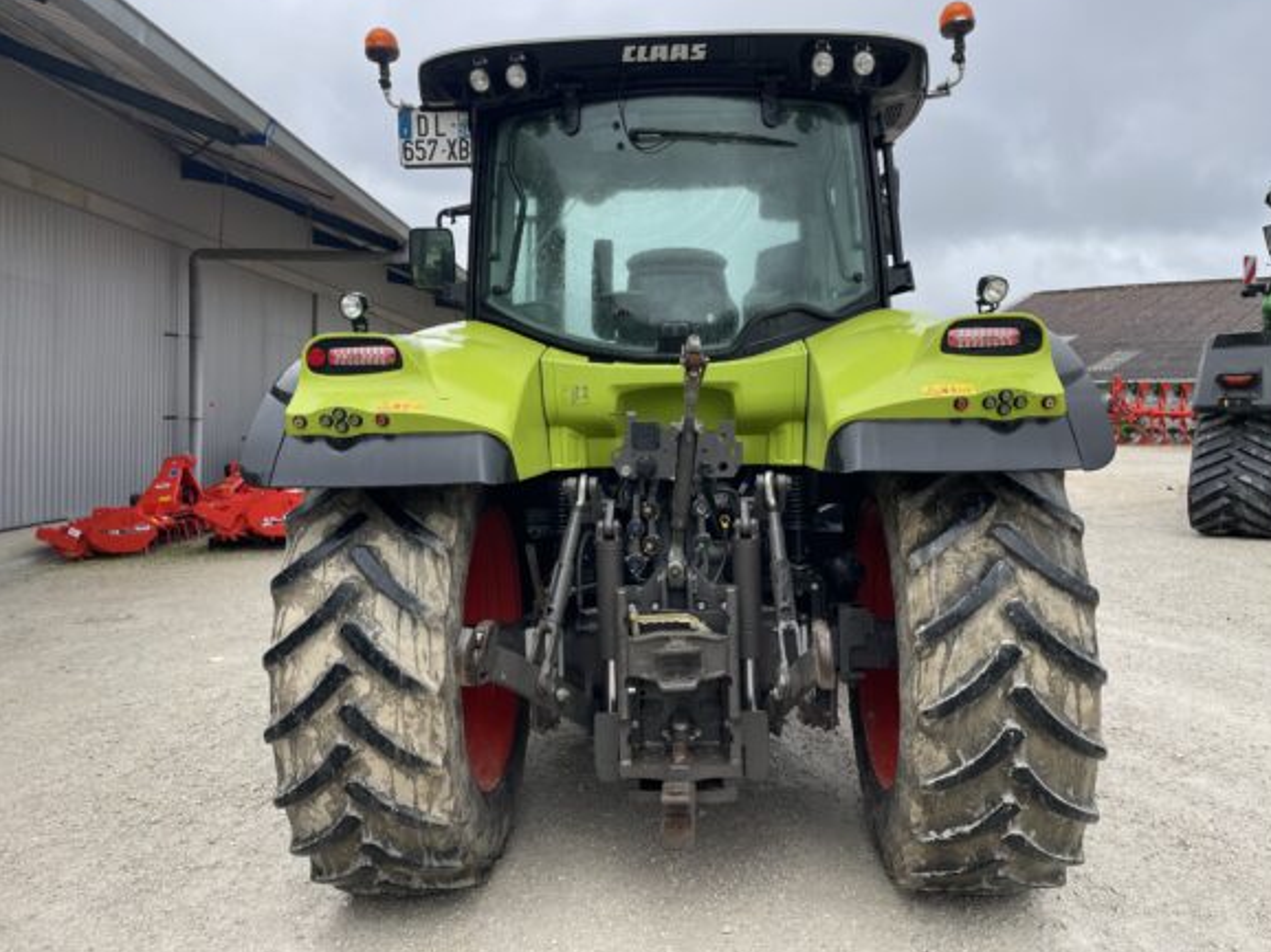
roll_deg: -1.5
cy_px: 462
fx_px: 991
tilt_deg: -1.8
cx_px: 655
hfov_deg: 65.3
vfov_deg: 51.3
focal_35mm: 27
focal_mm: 4.2
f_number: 1.6
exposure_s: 1/461
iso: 32
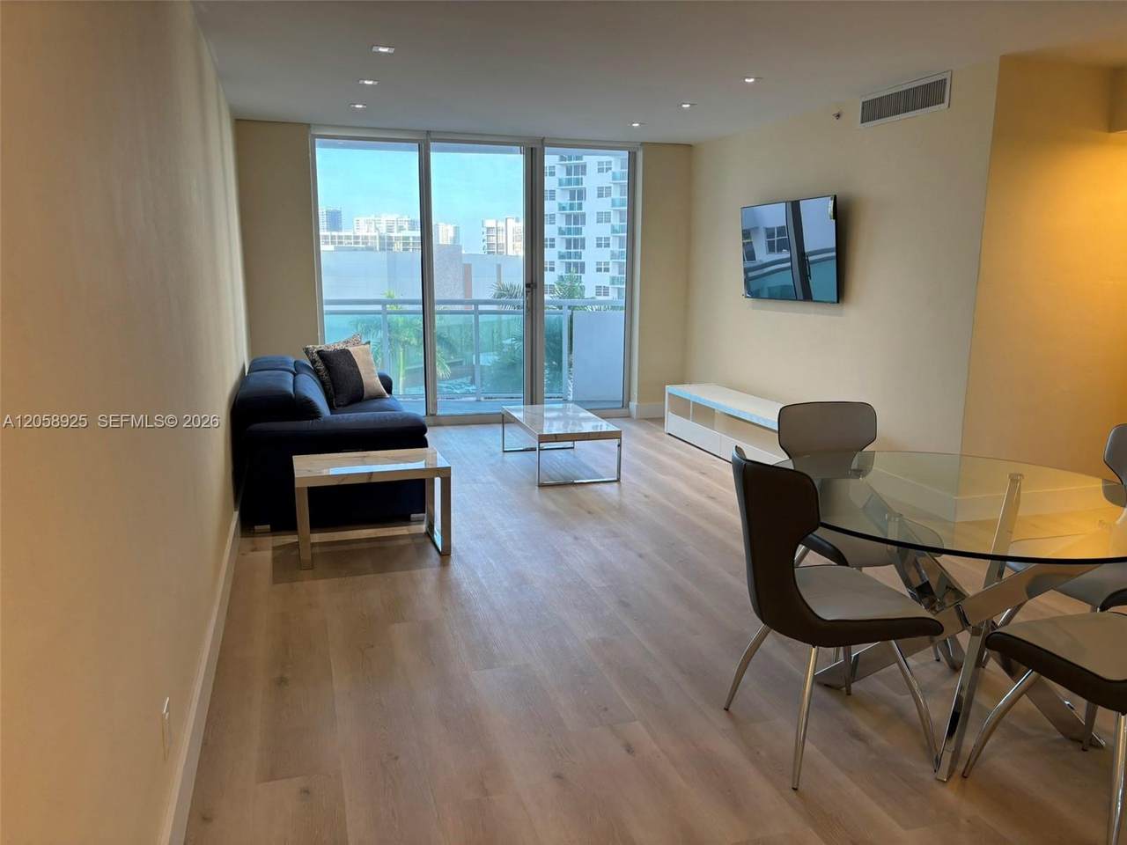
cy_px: 422
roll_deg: -0.9
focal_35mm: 26
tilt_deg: -11.1
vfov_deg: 53.1
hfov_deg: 67.3
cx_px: 564
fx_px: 846
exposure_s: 1/120
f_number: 1.6
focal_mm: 5.96
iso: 80
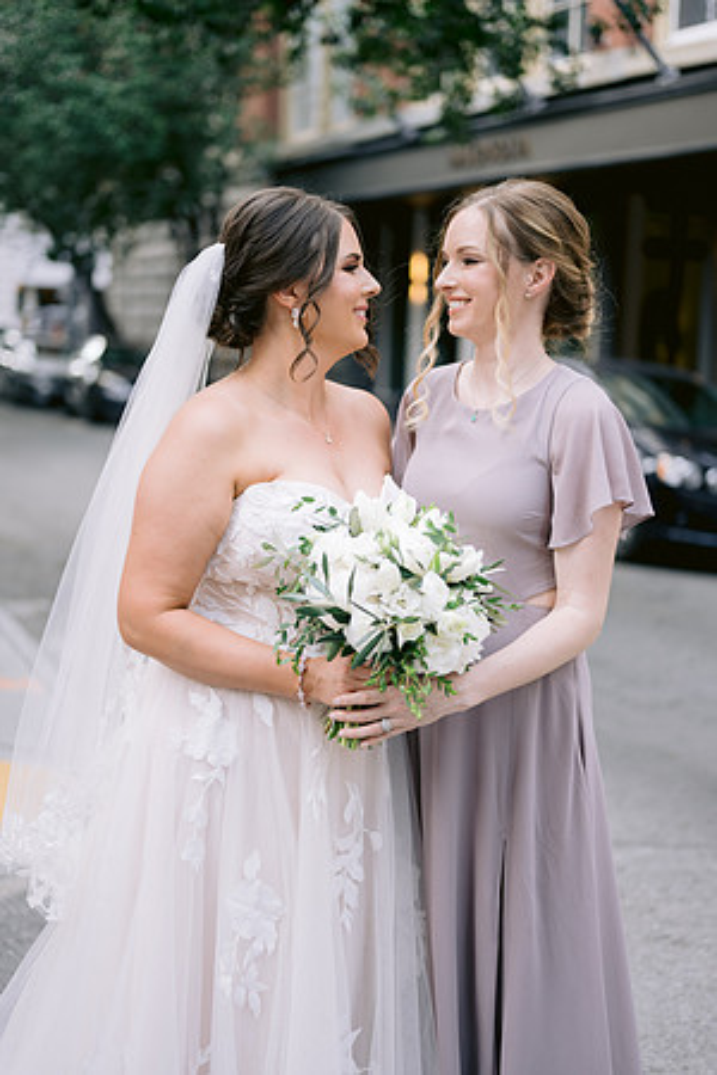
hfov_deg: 27.0
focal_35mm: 50
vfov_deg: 39.6
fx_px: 1494
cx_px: 358
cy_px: 538
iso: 160
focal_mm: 50
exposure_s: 1/500
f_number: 1.8
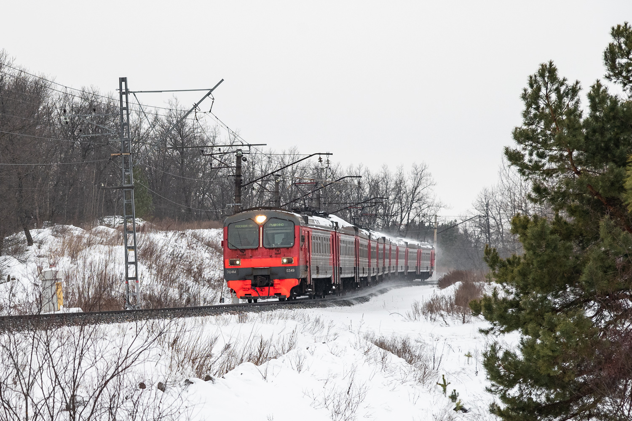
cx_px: 316
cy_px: 210
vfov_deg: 13.0
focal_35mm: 105
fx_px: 1843
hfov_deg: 19.5
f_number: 6.3
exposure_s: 1/500
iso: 900
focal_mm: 105
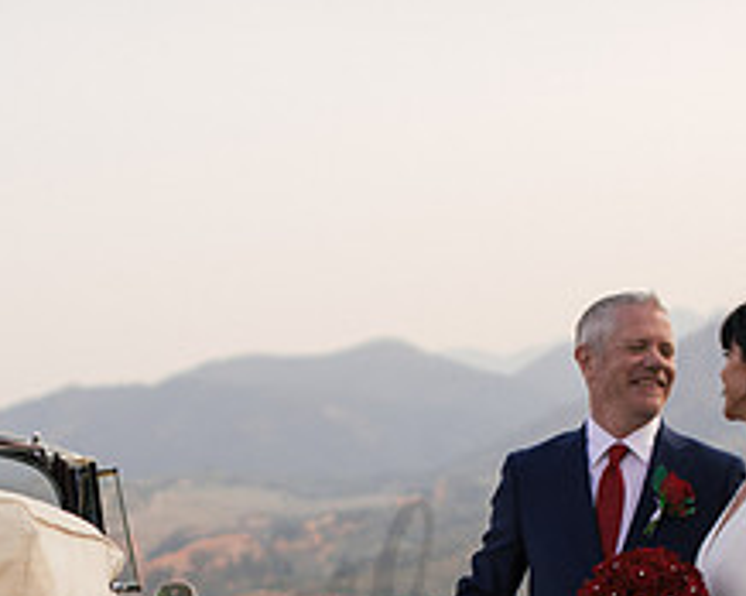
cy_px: 649
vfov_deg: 12.1
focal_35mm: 125
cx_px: 240
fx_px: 2757
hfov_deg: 15.4
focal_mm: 50
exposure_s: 1/1250
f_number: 2.5
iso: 125
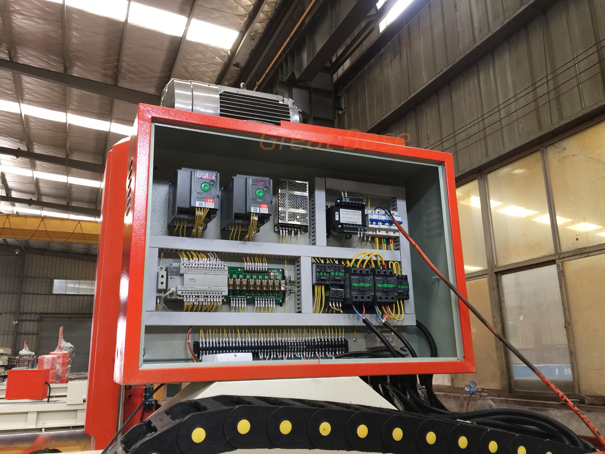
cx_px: 302
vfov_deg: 48.2
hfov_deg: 61.7
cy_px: 227
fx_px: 507
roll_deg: +0.9
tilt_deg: +15.3
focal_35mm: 29
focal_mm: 4.15
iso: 64
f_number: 2.2
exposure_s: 1/17
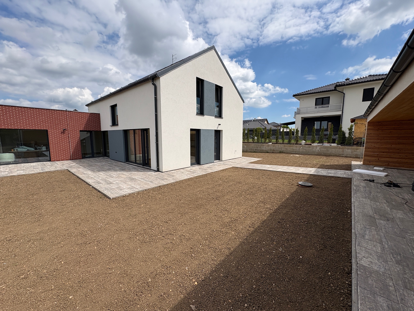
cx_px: 207
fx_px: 167
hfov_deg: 102.1
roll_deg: -0.3
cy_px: 156
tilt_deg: -6.7
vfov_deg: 85.7
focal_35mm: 14
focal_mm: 2.22
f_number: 2.2
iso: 50
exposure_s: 1/3247
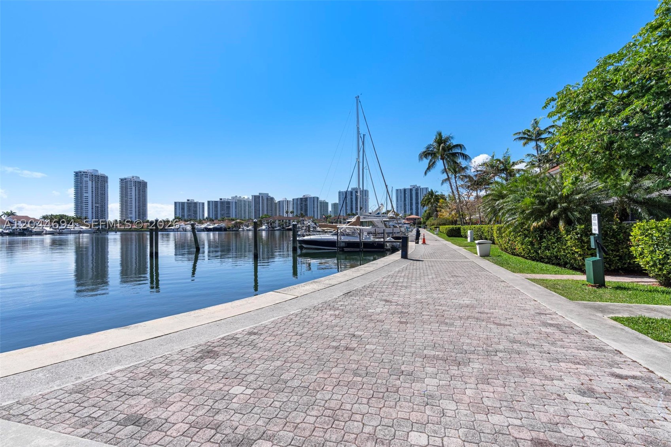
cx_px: 336
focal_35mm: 16
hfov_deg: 96.7
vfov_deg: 73.7
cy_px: 224
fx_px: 298
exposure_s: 1/1000
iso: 400
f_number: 8
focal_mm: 16
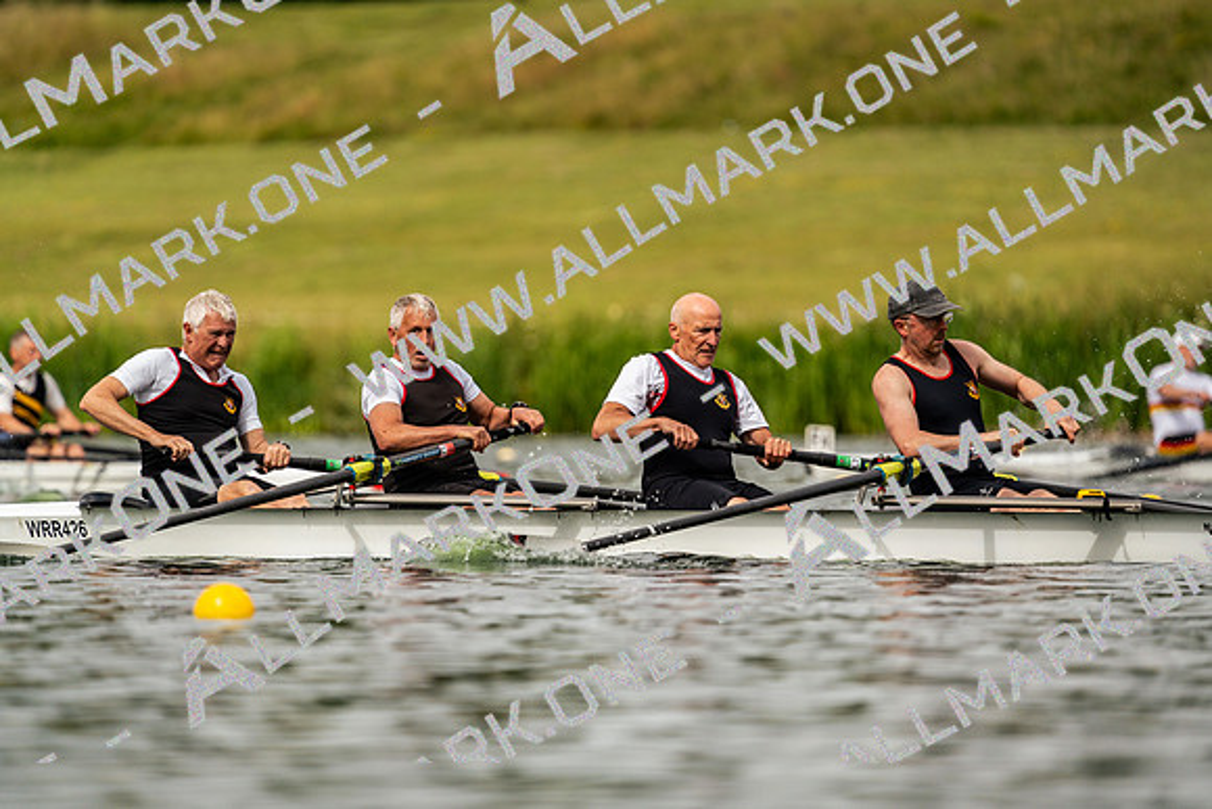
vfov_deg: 2.5
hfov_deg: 3.8
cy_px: 404
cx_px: 606
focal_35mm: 547
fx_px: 18419
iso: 250
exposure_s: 1/2000
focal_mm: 547
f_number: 6.3
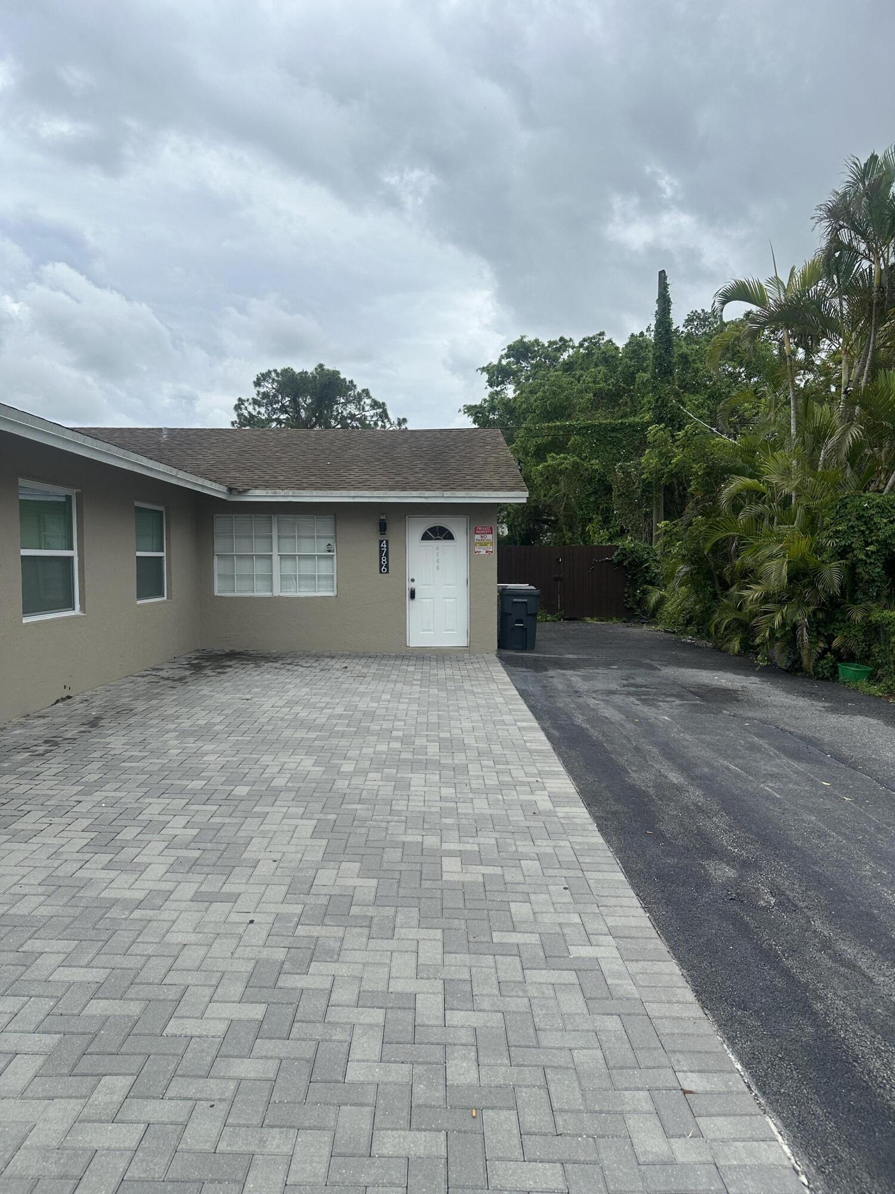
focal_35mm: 24
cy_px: 597
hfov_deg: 56.8
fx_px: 827
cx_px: 448
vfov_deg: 71.6
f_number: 1.78
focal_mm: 6.86
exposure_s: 1/2732
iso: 80
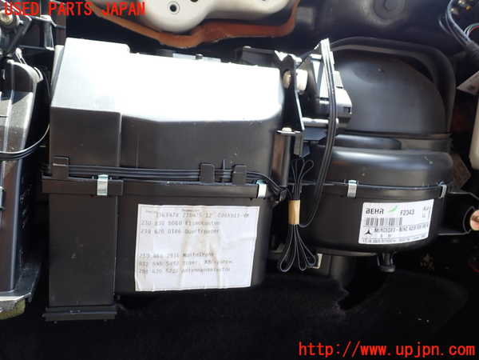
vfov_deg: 46.8
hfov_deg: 60.0
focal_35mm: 30
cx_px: 240
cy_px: 180
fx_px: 415
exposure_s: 1/80
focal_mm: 5.4
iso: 100
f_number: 3.2
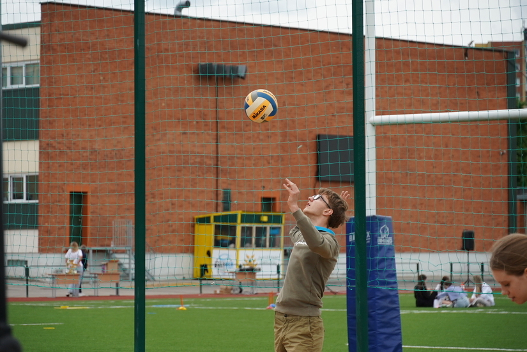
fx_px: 2196
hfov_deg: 13.7
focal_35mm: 150
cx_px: 264
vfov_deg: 9.1
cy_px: 176
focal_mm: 100
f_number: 5.6
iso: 640
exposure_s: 1/2000
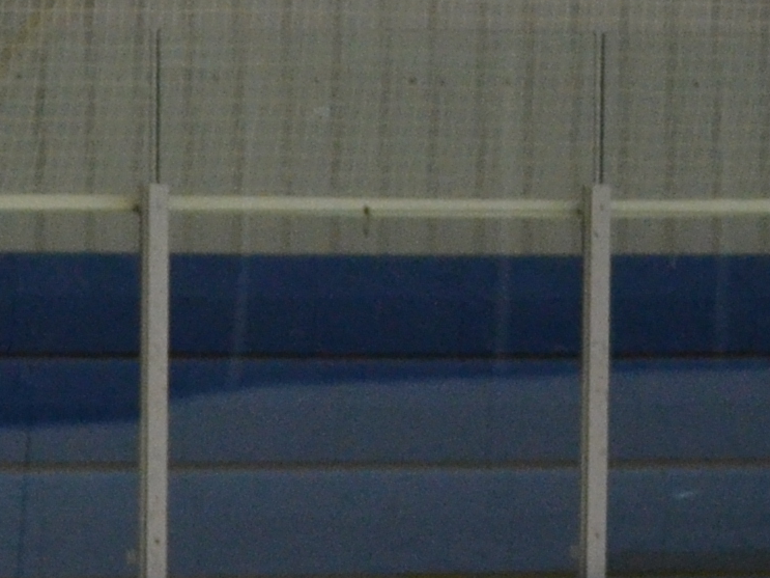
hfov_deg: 3.0
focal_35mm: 649
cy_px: 986
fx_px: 14434
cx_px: -1115
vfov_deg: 2.3
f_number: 4.2
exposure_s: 1/250
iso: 1600
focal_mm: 68
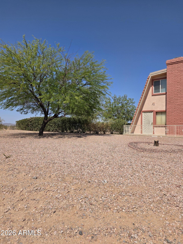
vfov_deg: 73.9
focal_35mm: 23
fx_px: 162
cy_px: 122
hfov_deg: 58.9
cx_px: 92
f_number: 1.7
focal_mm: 6.25
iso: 64
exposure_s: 1/7944
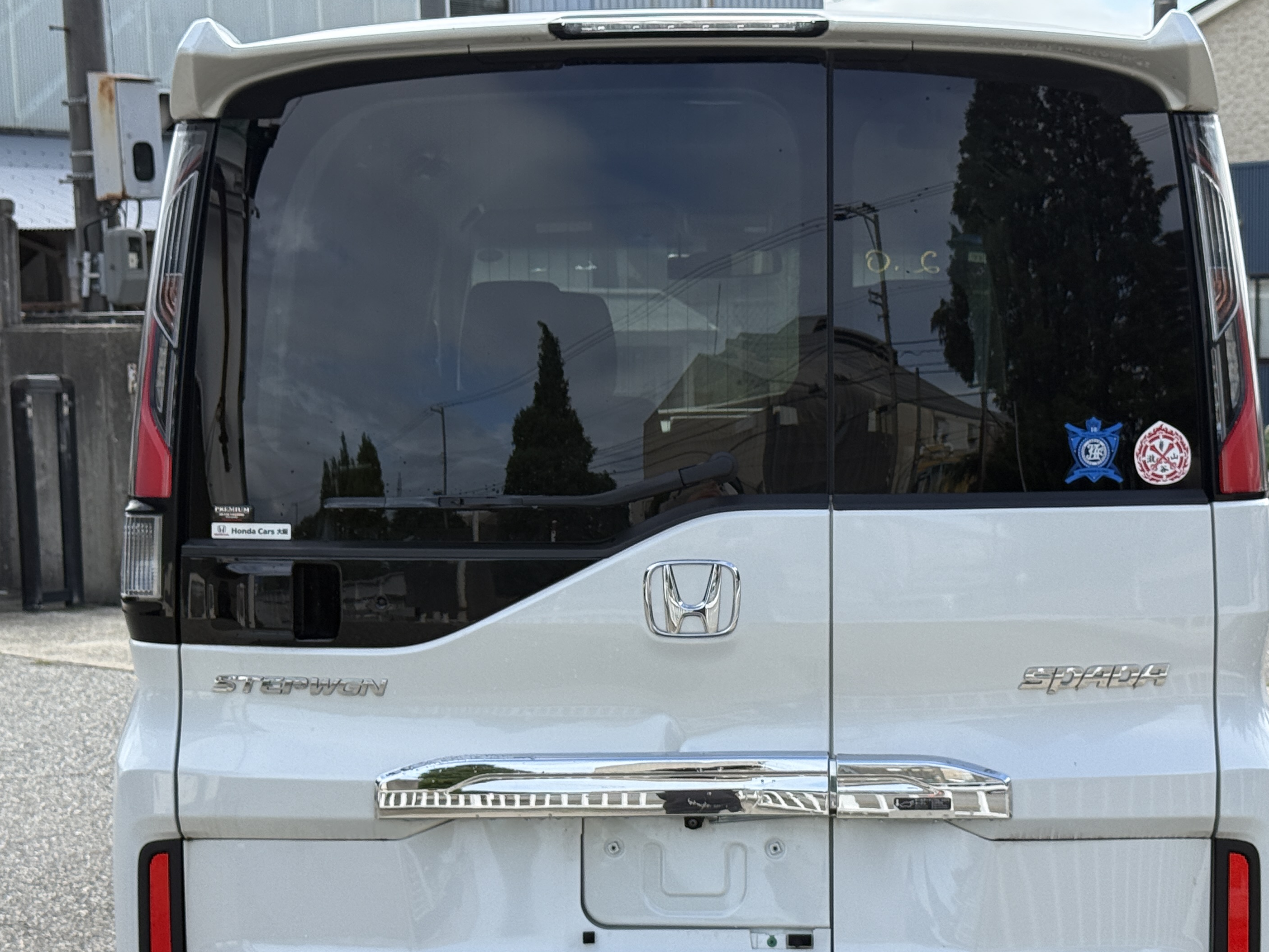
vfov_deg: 21.3
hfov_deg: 28.1
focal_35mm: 69
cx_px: 694
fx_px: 2530
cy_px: 593
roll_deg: +1.7
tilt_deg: -5.4
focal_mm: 6.76
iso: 80
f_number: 1.78
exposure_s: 1/2577
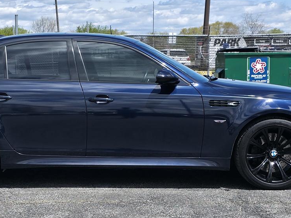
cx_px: 104
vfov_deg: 18.2
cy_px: 126
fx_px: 681
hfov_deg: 24.0
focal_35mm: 81
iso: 50
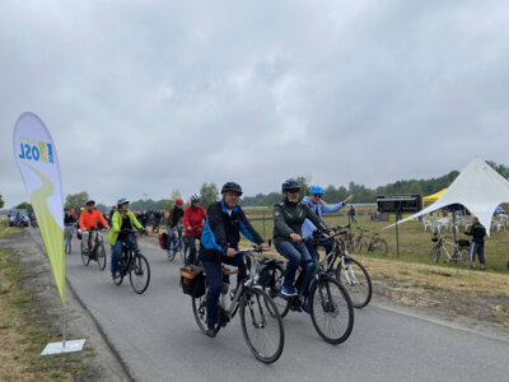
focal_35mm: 26
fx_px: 382
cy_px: 191
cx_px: 254
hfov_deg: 67.3
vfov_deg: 53.1
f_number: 1.8
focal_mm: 4.2
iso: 32
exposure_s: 1/2141
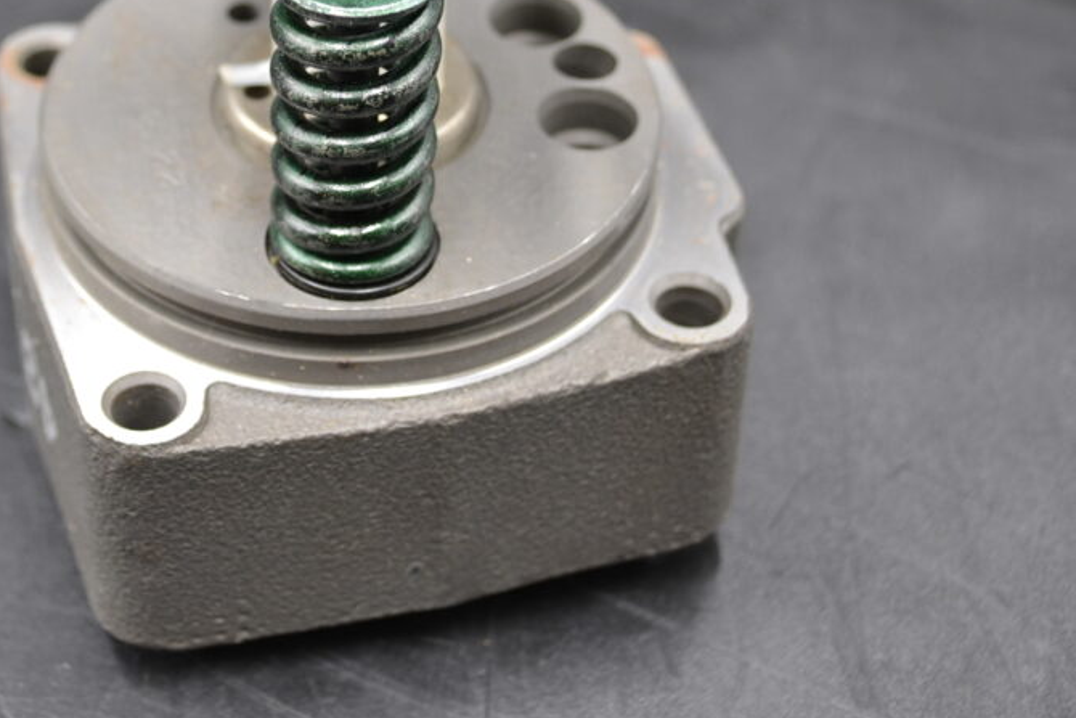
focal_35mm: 86
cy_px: 80
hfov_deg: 23.5
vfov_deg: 15.7
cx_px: 357
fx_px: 2571
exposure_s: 1/25
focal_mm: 32
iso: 400
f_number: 4.8
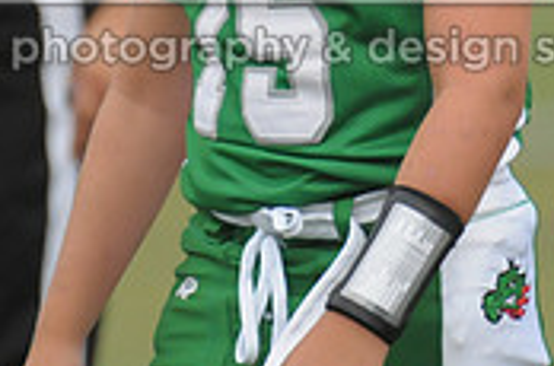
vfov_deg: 0.7
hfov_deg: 1.0
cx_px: 334
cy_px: -68
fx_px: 30725
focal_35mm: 2002
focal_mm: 400
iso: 1600
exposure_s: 1/4000
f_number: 4
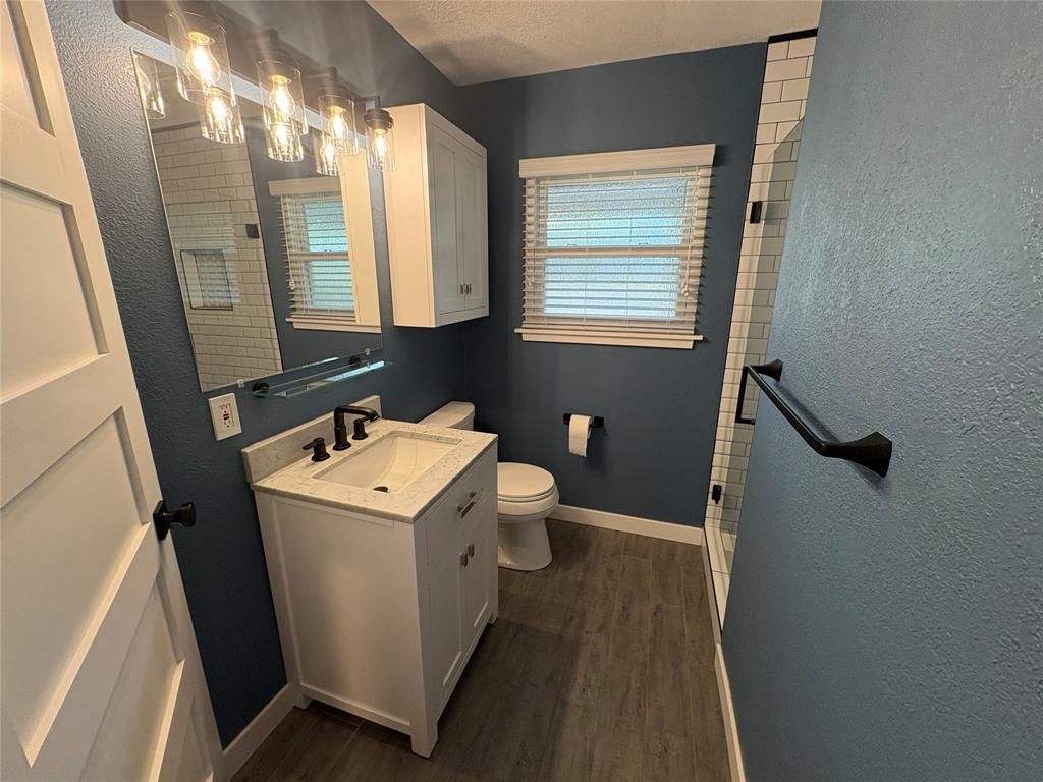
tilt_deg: -15.3
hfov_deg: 102.1
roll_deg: +1.2
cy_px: 391
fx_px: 422
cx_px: 522
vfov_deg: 85.7
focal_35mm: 14
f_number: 2.2
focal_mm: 2.22
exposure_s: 1/60
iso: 200
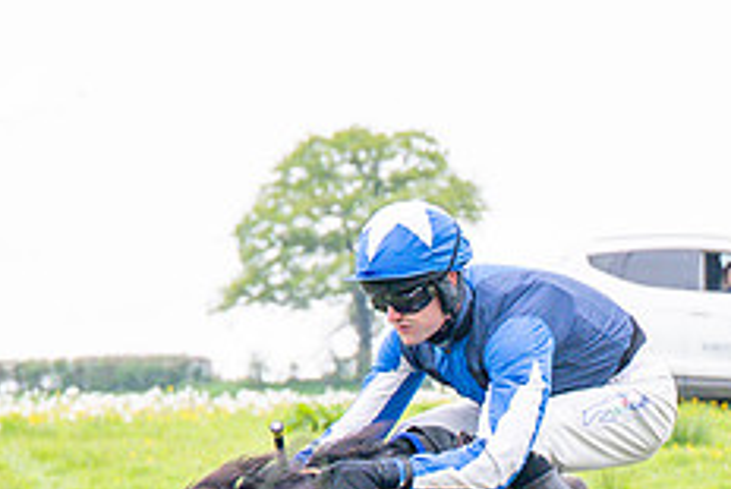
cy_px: 712
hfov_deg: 4.7
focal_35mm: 434
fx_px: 8818
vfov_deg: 3.2
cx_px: 433
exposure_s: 1/1250
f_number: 4
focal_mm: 70
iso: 400
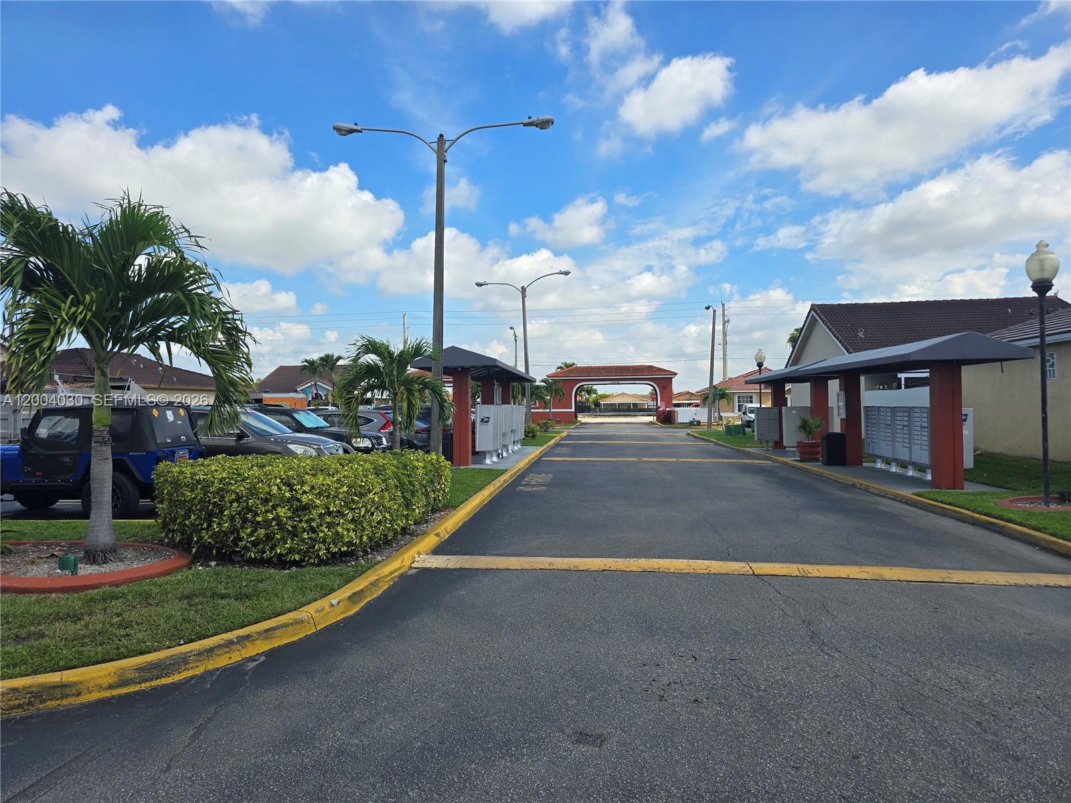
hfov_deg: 73.9
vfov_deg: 58.9
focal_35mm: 23
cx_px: 536
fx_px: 712
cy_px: 402
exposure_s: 1/657
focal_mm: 6.3
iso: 12
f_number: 1.7
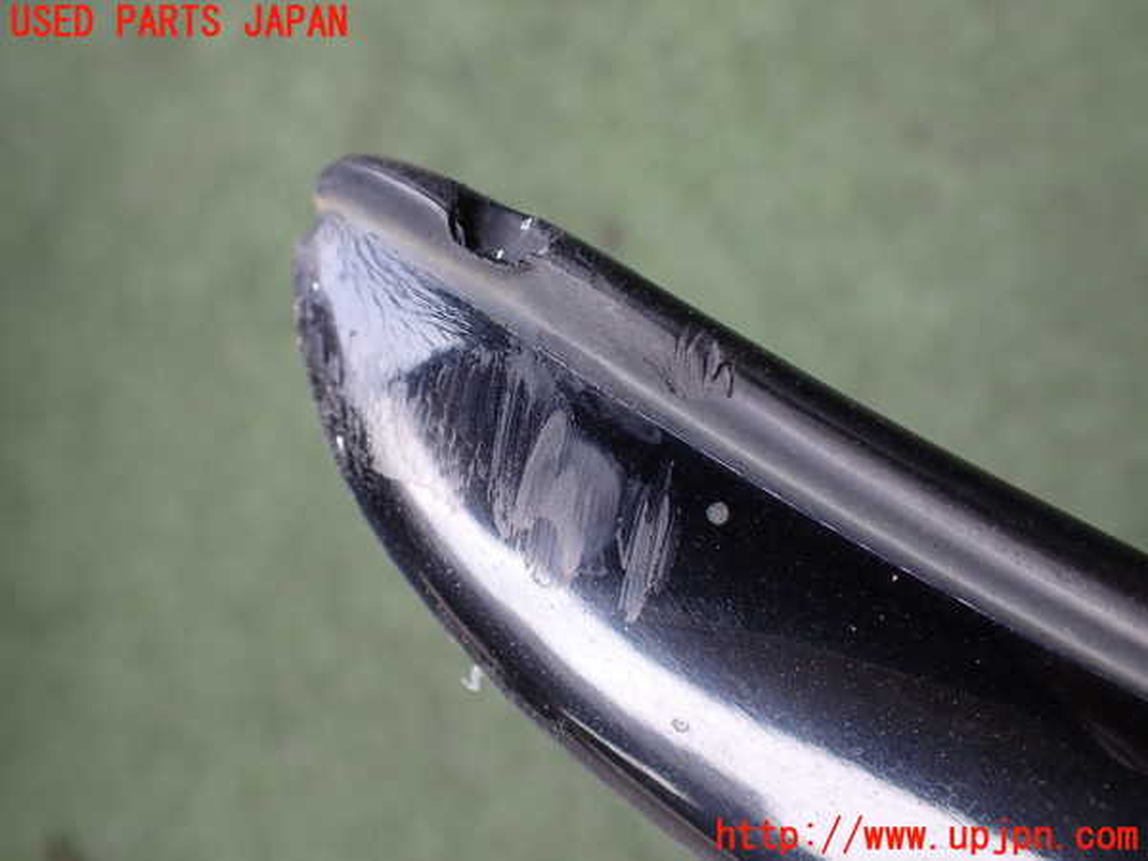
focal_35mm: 30
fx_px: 995
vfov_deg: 46.8
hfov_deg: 60.0
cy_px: 430
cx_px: 574
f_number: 2.3
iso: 100
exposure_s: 1/125
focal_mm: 5.4
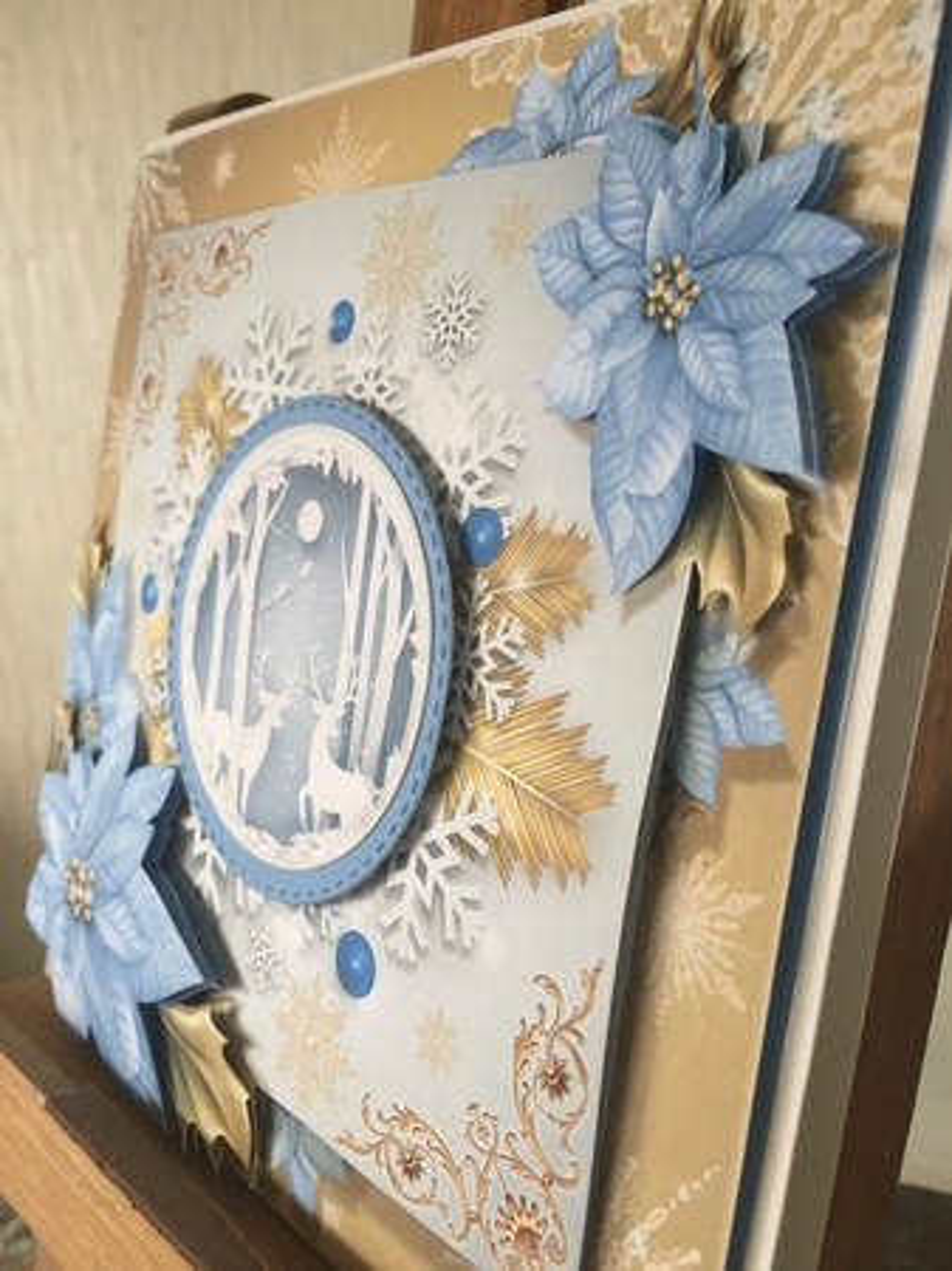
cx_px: 476
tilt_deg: -15.1
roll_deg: +2.5
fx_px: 1064
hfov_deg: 48.2
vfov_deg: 61.7
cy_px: 636
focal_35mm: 29
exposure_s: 1/33
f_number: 2.2
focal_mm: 4.15
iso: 100
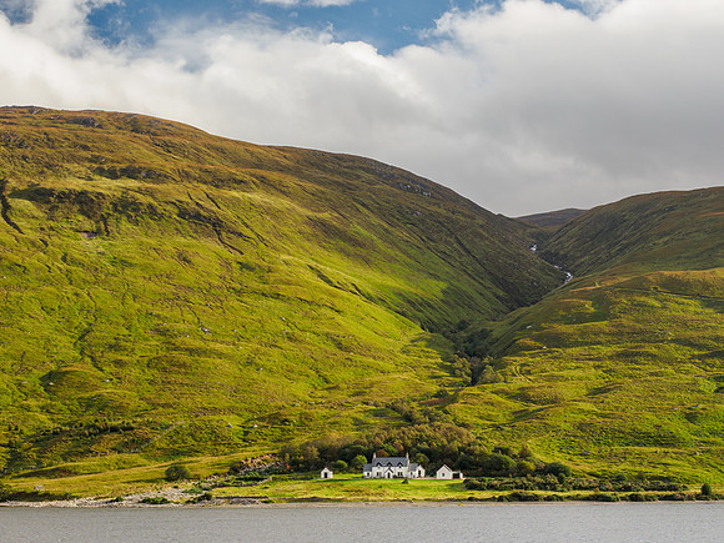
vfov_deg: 19.7
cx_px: 391
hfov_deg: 26.1
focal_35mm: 75
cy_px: 294
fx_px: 1564
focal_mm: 34
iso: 200
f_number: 7.1
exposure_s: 1/100
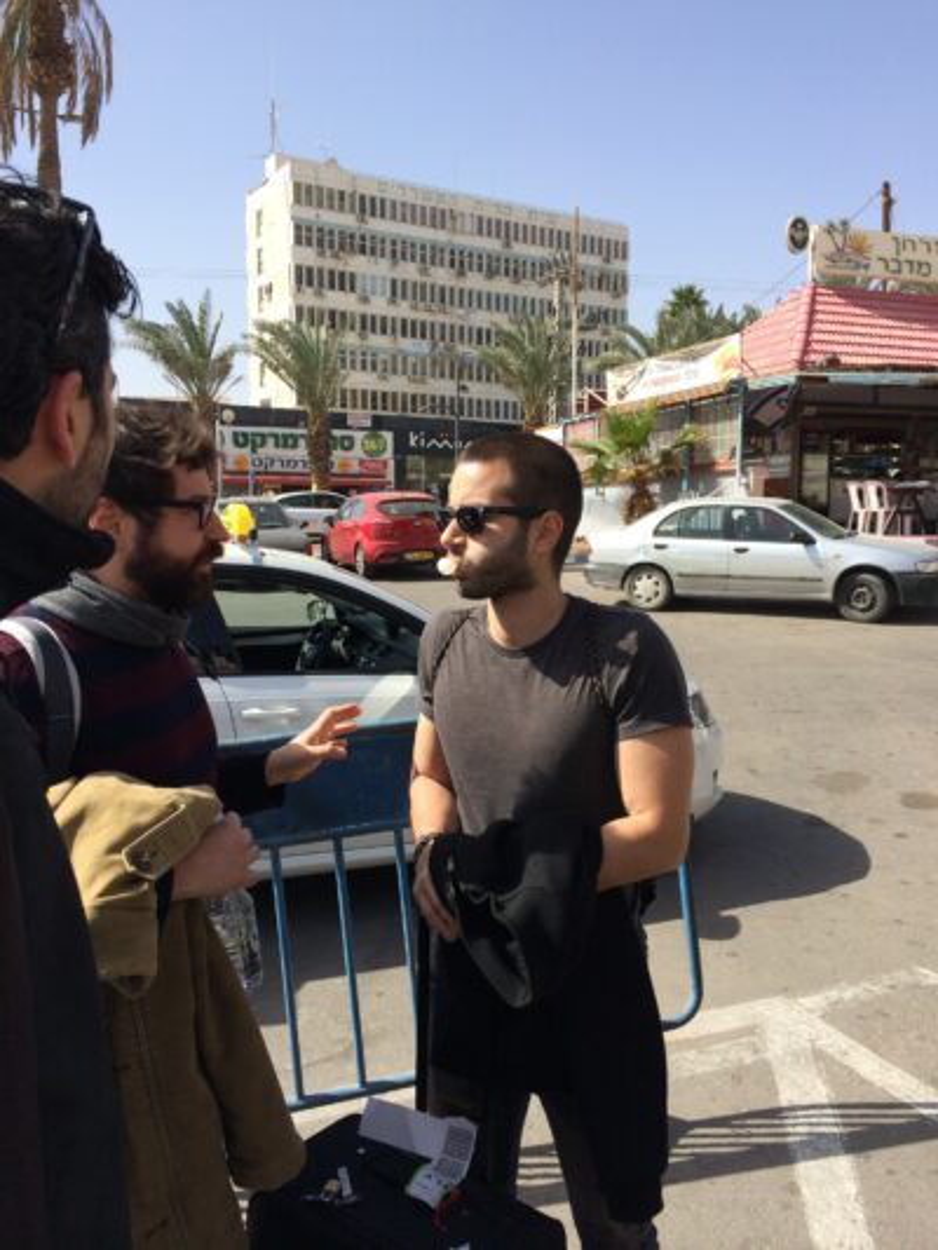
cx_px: 469
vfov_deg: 60.0
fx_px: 1083
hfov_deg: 46.8
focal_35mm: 30
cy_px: 625
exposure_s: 1/1642
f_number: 2.2
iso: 40
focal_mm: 4.12
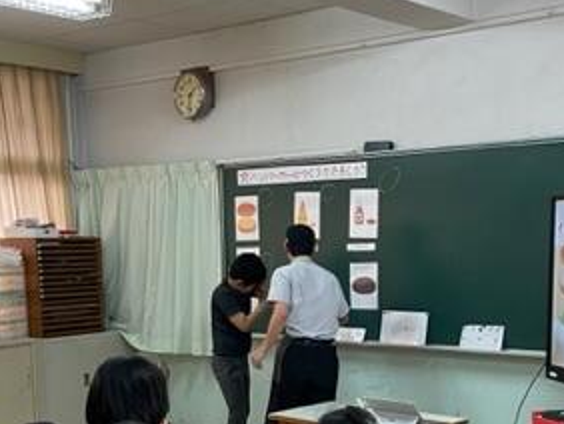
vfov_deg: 24.0
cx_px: 286
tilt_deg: -8.7
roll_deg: +1.4
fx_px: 962
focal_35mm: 59
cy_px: 396
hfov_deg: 32.7
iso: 100
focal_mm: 4.2
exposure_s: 1/60
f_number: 1.6
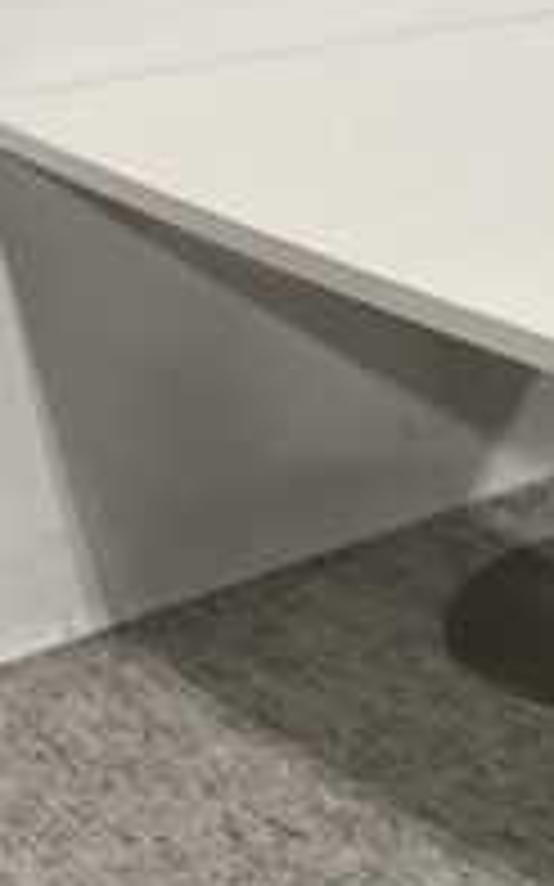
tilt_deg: -29.3
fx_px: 1886
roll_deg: -1.6
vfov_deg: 26.2
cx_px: 1018
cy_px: 641
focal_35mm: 78
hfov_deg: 14.5
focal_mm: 3
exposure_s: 1/60
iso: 100
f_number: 1.8
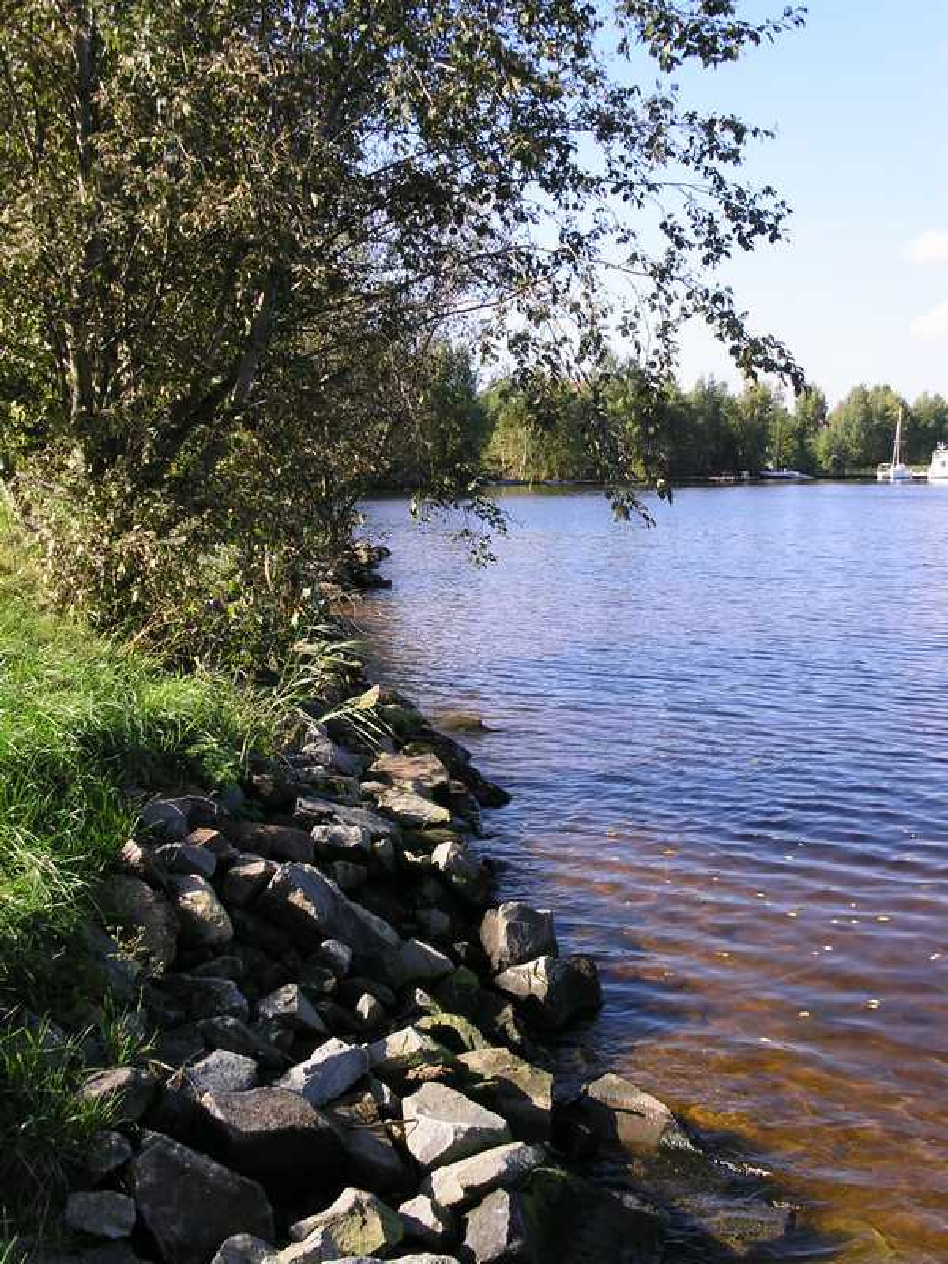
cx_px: 474
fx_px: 1388
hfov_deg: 37.7
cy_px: 632
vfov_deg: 49.0
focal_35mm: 38
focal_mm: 7.8
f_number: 5.6
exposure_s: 1/180
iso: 100
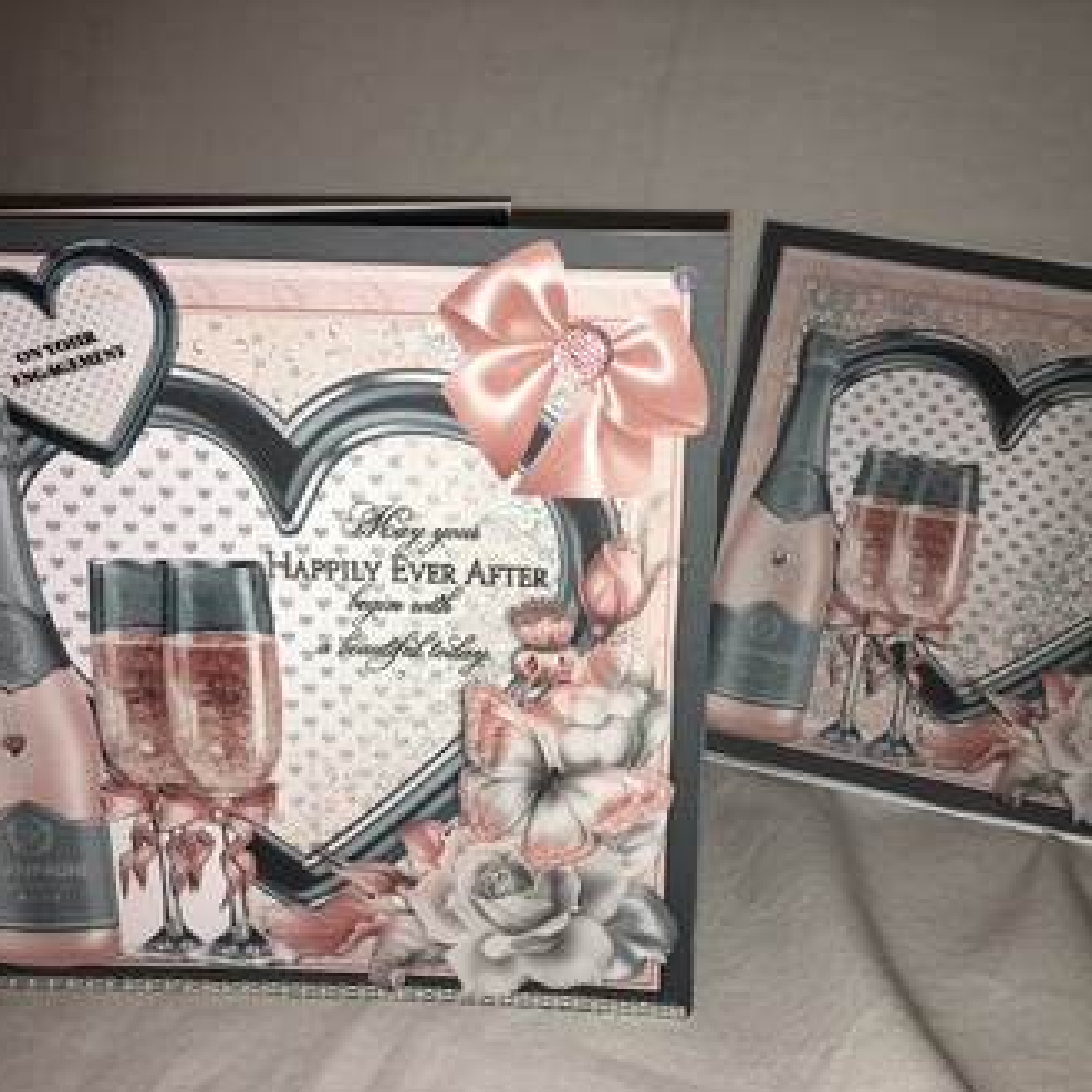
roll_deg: -1.3
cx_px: 568
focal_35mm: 35
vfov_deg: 47.2
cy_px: 556
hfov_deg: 47.2
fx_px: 1249
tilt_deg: -17.9
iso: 25
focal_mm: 4.15
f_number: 2.2
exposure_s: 1/44
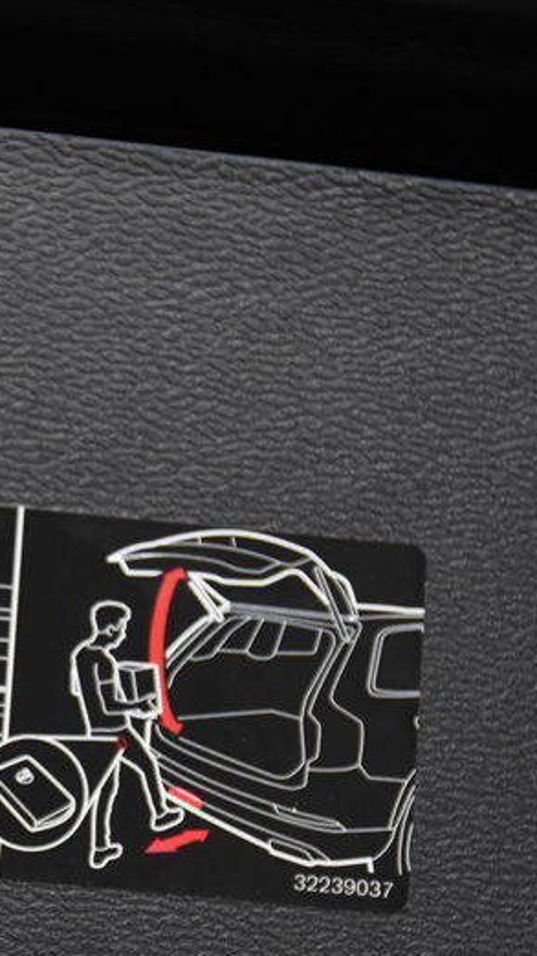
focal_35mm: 179
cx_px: -348
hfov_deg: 6.7
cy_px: 575
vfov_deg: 12.0
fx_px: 4532
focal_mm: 58
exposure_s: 1/160
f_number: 4
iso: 1600
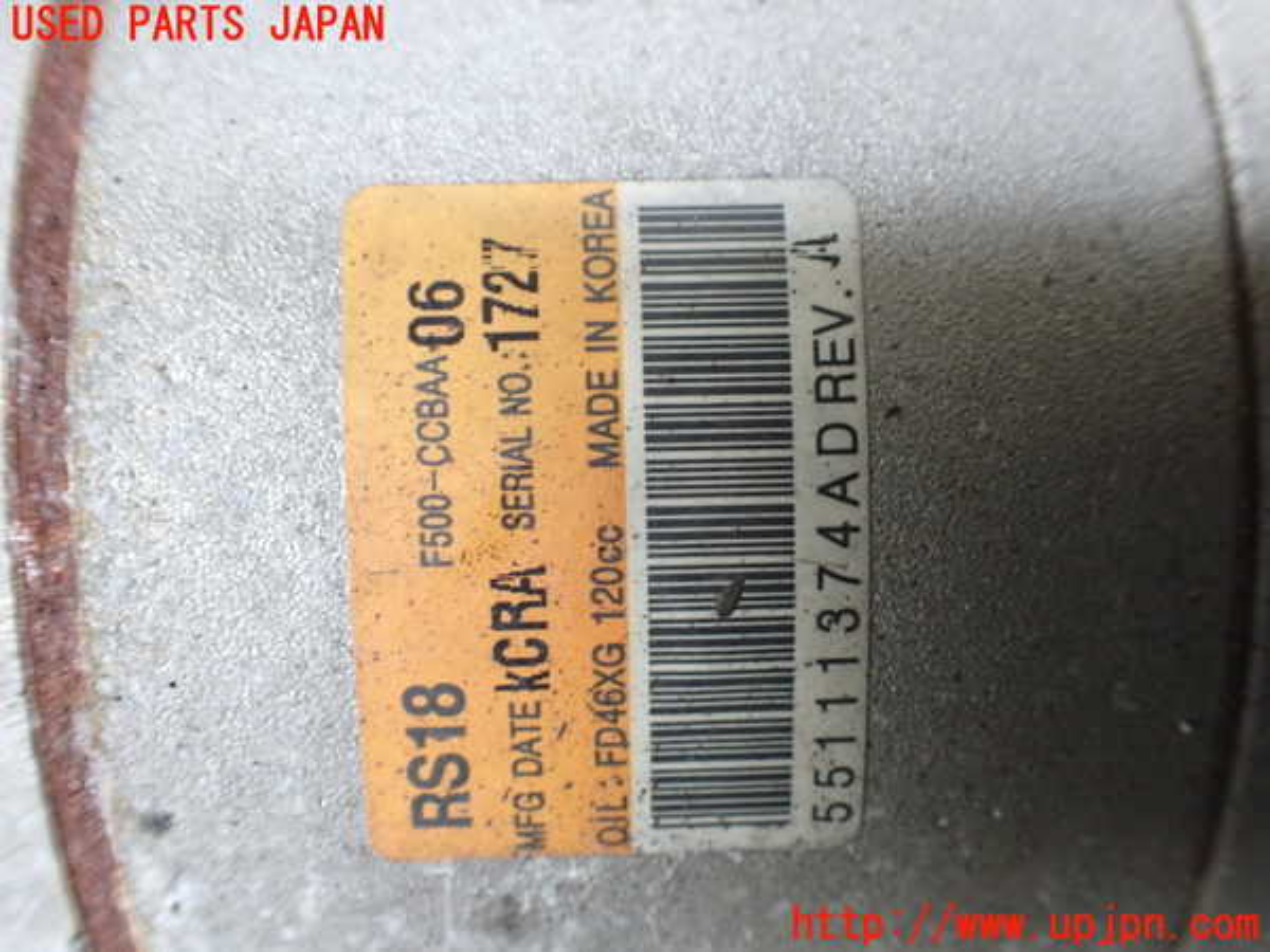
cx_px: 635
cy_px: 476
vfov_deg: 46.8
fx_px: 1101
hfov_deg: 60.0
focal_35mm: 30
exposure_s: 1/50
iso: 800
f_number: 2.3
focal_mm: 5.4
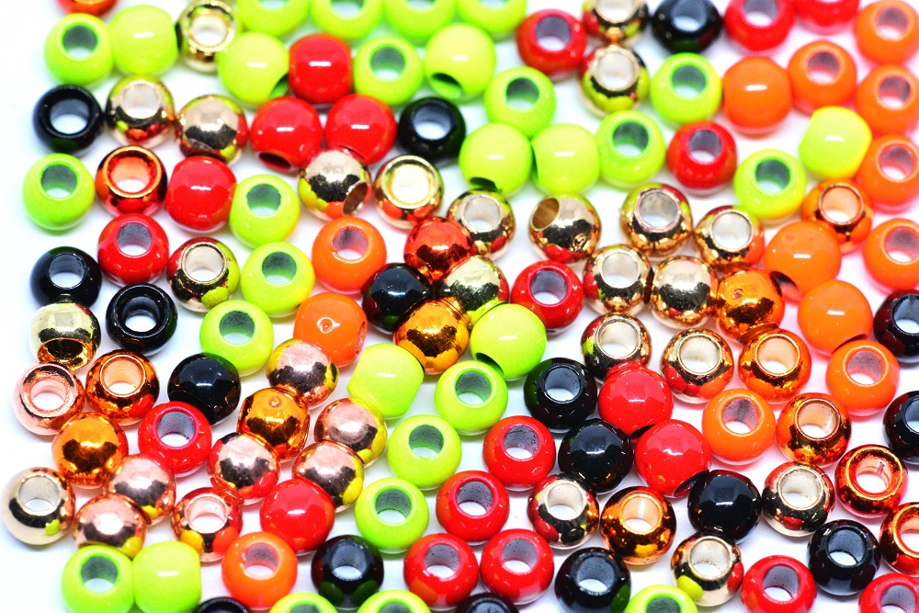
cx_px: 460
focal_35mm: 105
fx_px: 2681
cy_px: 306
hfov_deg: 19.5
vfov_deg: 13.0
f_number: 18
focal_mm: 105
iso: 6400
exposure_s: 1/125
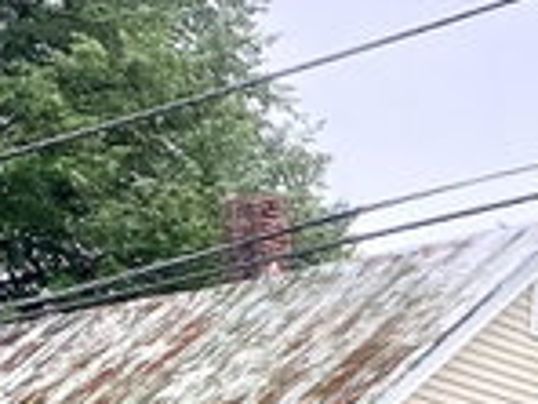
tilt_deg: +9.9
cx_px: 1174
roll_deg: -1.3
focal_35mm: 180
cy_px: 692
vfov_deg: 8.0
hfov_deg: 10.0
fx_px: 2798
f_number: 1.8
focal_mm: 4.25
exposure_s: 1/449
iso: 32
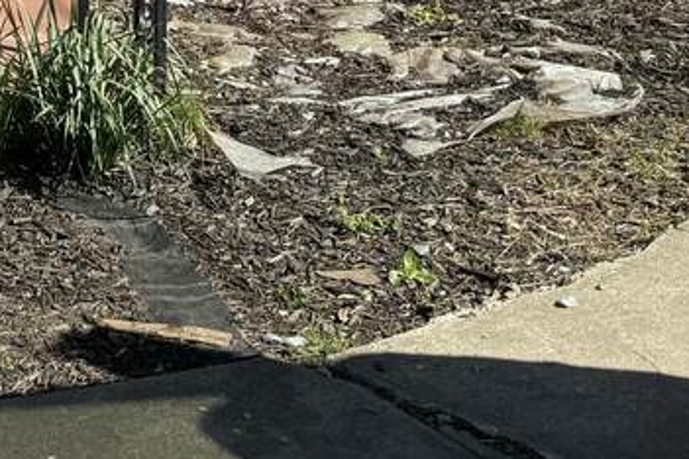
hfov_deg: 19.2
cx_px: -385
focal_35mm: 91
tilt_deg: -1.1
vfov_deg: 13.4
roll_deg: +0.4
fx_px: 1742
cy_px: -384
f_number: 1.78
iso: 80
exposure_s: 1/3584
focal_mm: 6.76
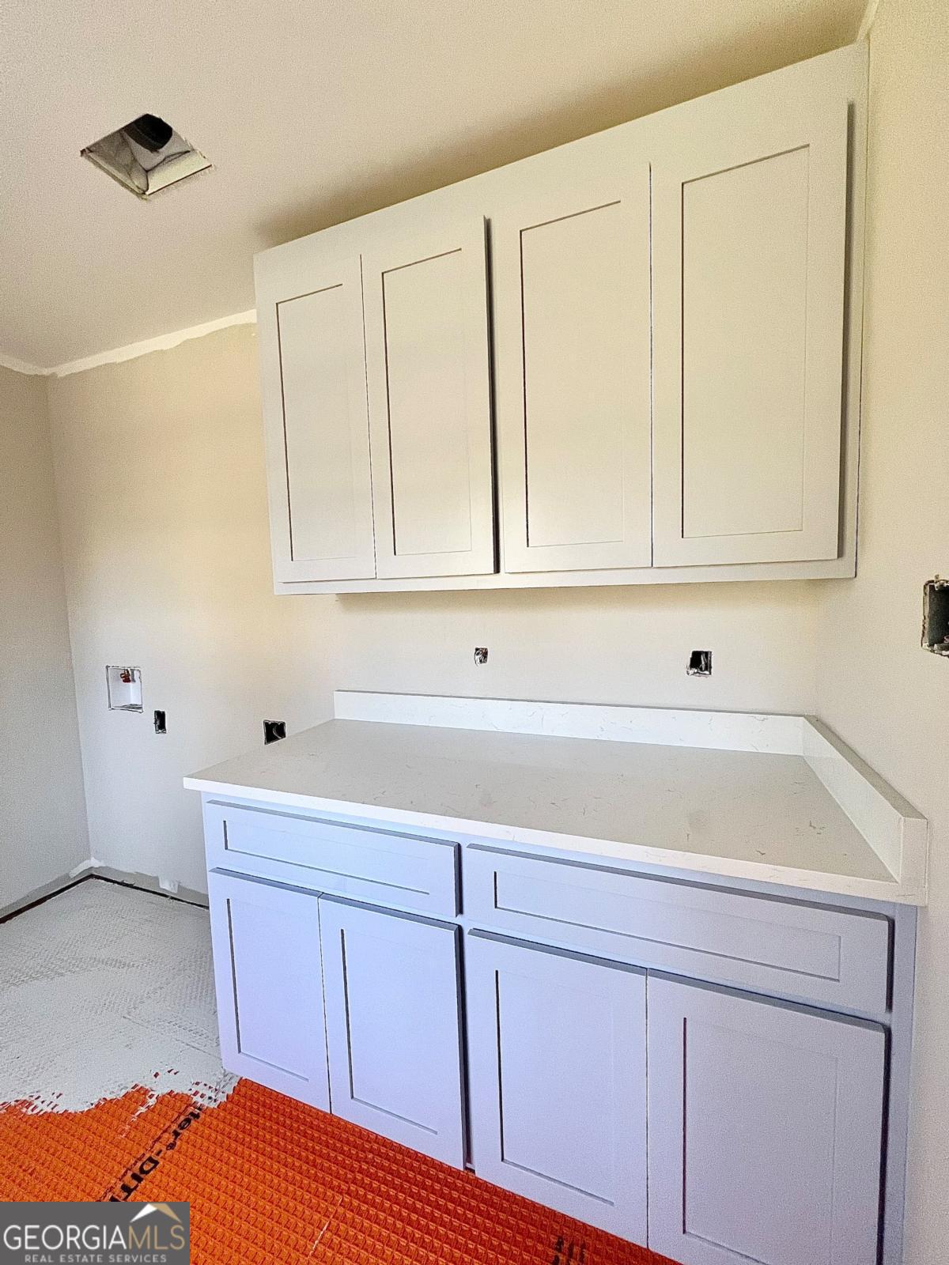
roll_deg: +2.1
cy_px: 632
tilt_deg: -4.2
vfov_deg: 106.2
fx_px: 475
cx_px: 474
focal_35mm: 13
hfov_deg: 89.9
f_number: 1.8
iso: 125
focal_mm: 1.57
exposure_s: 1/99
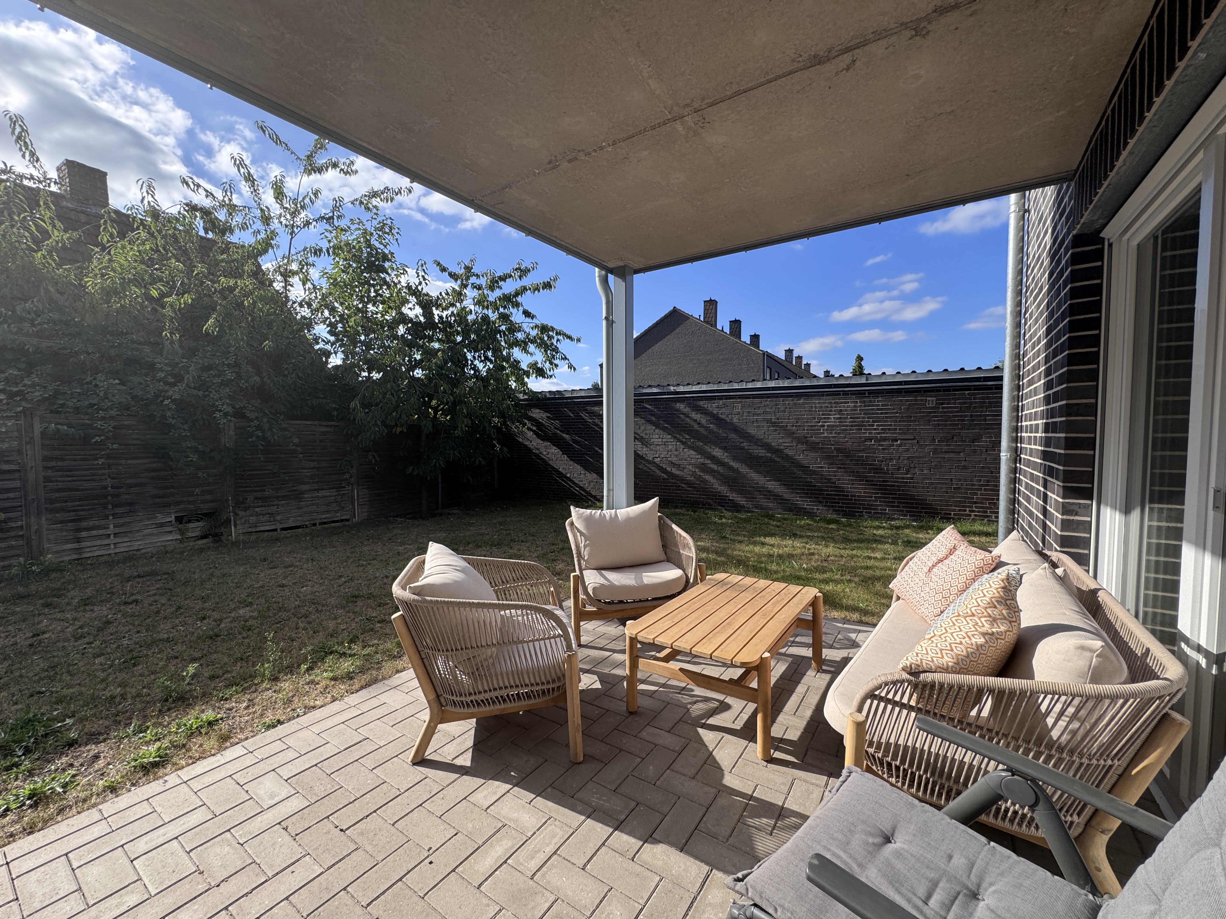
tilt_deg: -2.8
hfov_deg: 102.1
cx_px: 613
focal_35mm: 14
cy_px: 460
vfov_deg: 85.7
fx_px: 496
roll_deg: +0.1
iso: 50
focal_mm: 2.22
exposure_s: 1/1178
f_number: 2.2
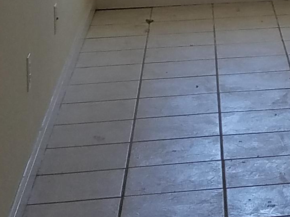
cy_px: -175
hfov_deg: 16.0
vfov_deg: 12.6
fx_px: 897
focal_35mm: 107
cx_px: 497
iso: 50
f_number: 1.7
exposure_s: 1/170
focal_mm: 4.2
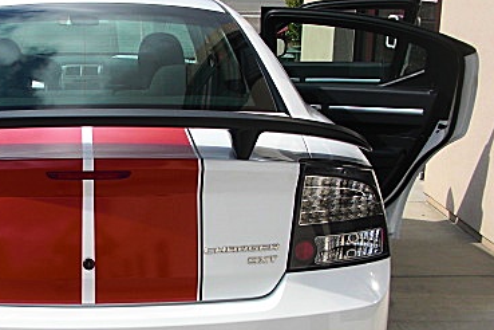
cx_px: 87
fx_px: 892
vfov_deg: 20.9
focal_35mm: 65
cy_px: 213
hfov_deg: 30.1
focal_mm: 6.3
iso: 50
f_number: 7.9
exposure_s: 1/160
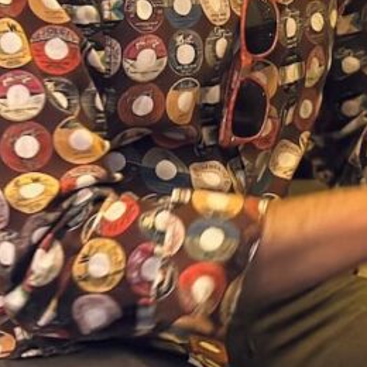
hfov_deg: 10.4
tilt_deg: -3.8
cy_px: -93
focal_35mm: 167
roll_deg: -2.4
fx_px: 2003
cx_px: 315
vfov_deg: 10.3
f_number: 1.78
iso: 800
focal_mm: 6.86
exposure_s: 1/33
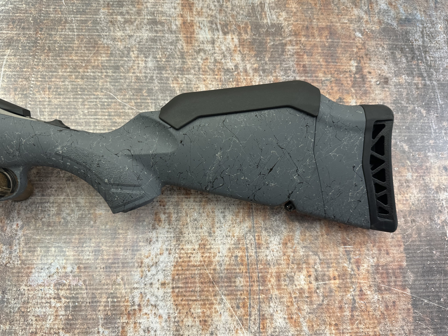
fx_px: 311
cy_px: 168
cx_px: 224
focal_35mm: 24
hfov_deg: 71.6
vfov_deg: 56.8
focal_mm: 6.86
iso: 160
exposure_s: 1/50
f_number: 1.78
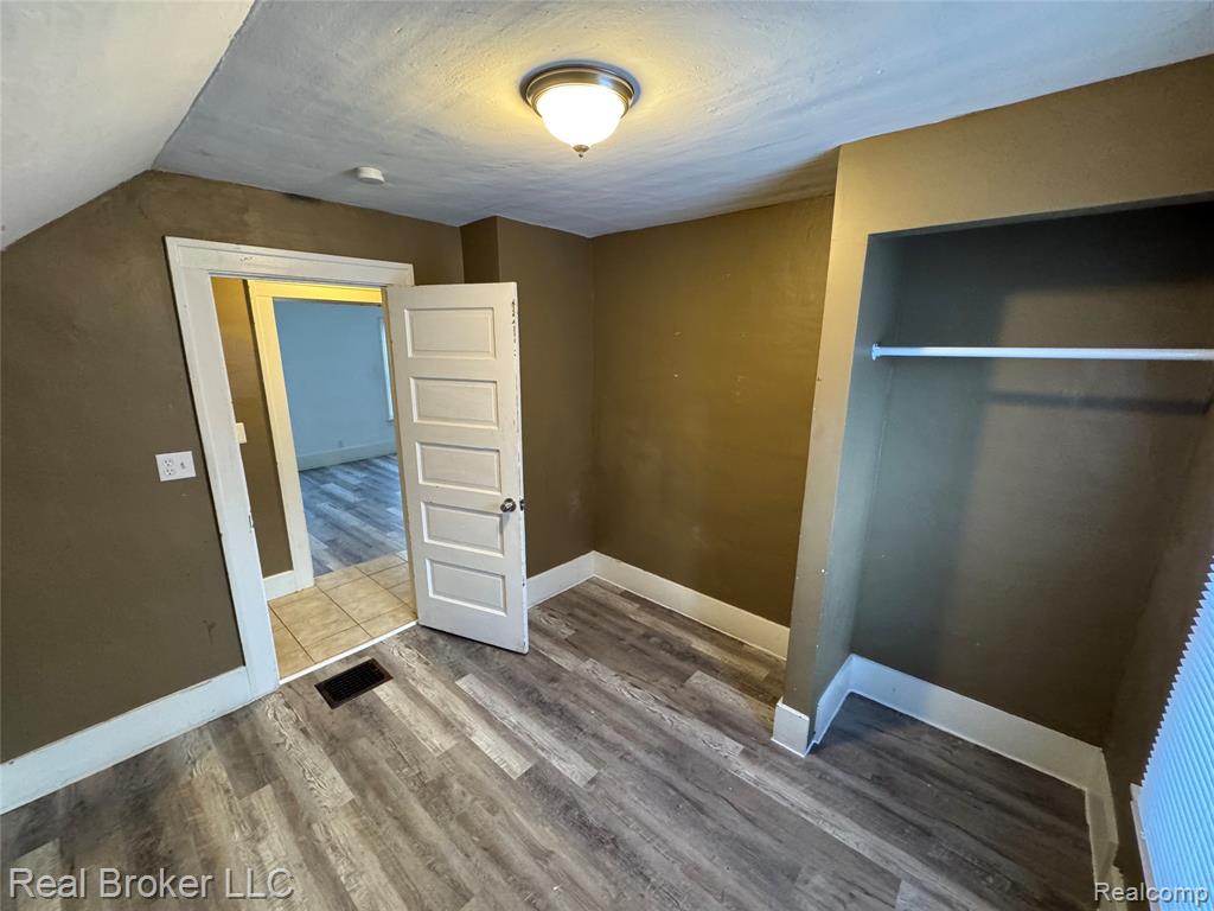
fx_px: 491
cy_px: 456
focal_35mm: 14
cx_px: 607
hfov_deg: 102.1
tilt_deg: -11.2
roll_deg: -0.8
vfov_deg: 85.7
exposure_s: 1/60
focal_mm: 2.22
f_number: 2.2
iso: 640
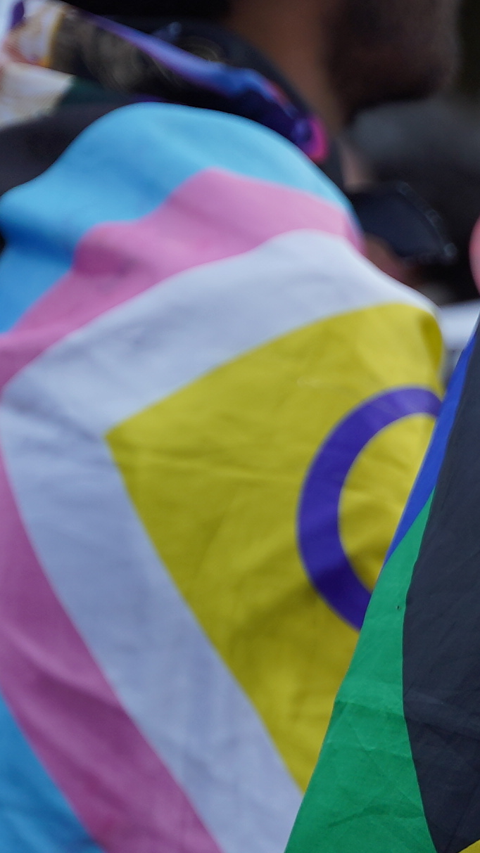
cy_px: 348
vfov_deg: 7.4
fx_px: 6556
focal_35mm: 290
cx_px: 1081
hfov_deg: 4.1
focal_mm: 55.9
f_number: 2.8
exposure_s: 1/1000
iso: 100
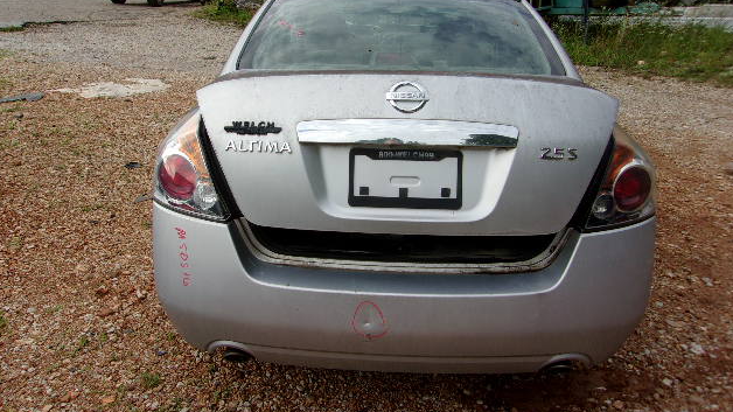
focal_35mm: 30
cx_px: 364
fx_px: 583
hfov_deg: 64.3
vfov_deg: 38.9
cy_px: 183
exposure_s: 1/400
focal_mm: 4.9
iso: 80
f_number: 3
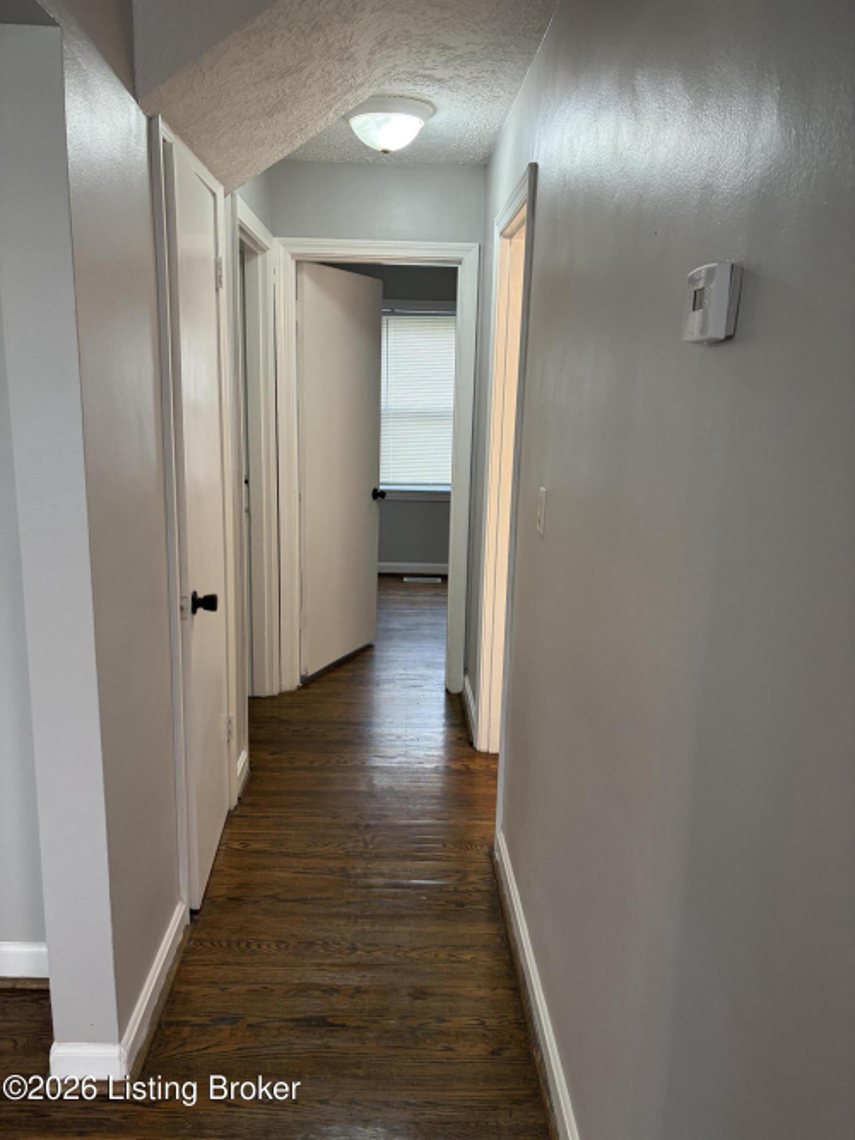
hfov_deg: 53.0
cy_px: 570
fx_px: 857
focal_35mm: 26
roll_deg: -2.1
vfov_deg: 67.3
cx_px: 428
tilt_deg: -12.4
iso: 125
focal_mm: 5.96
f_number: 1.6
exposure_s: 1/60
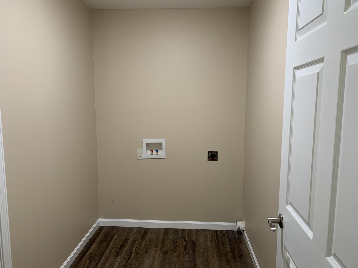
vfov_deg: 53.1
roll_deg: +0.0
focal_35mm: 26
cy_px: 134
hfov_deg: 67.3
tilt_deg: -7.6
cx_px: 179
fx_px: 269
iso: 160
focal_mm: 4.25
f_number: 1.8
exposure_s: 1/60
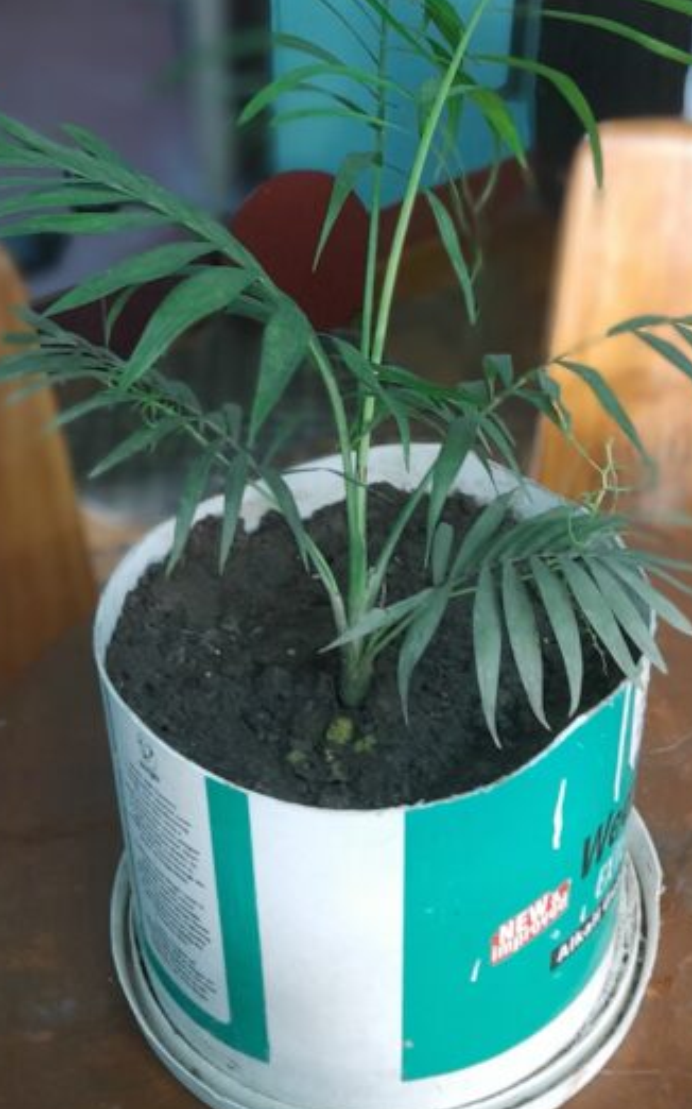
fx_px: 1570
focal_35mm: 52
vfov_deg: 38.2
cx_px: 380
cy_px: 321
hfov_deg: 24.8
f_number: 2
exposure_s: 1/25
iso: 320
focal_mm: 4.6
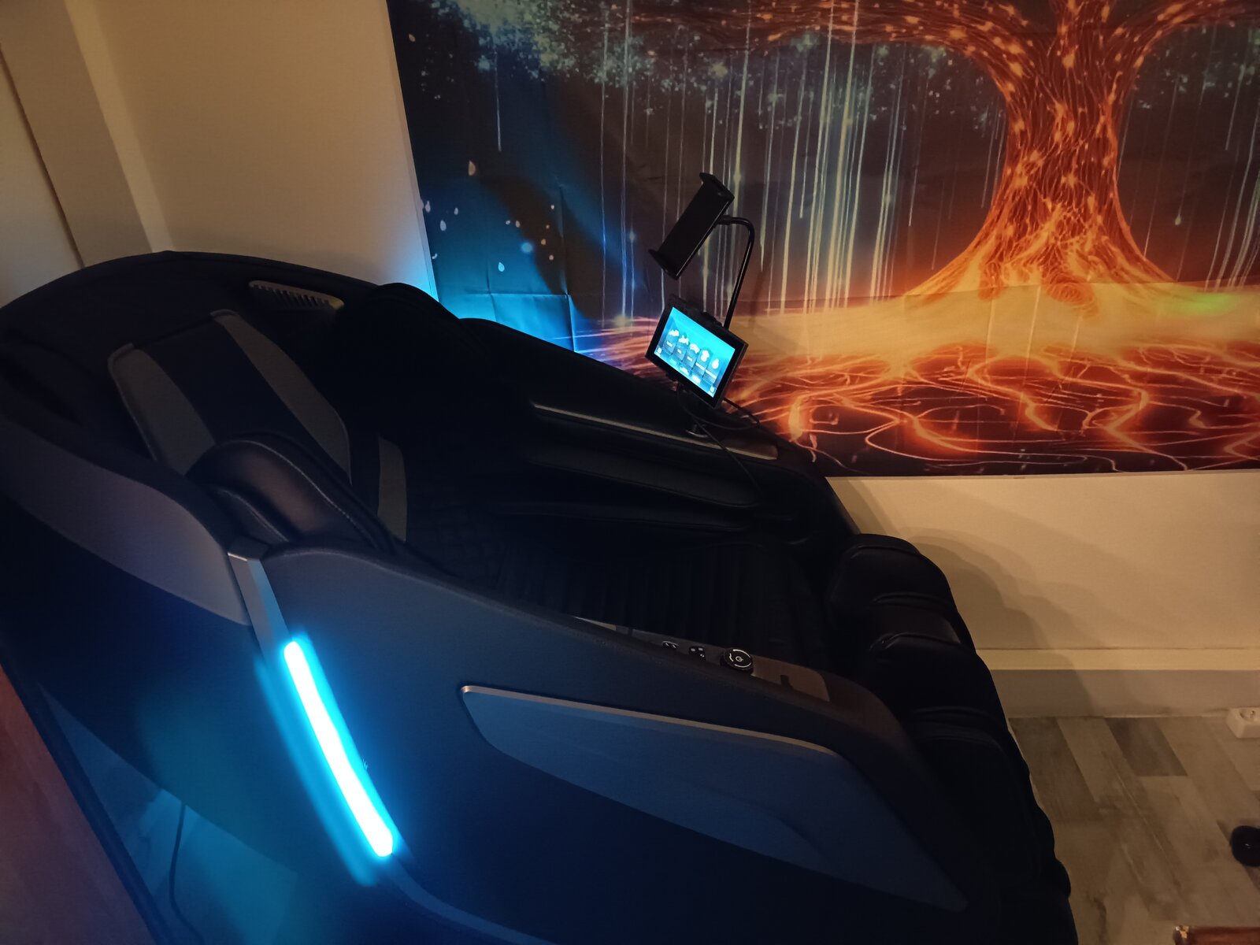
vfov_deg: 56.8
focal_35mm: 24
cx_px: 630
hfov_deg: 71.6
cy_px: 472
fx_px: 874
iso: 8806
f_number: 1.7
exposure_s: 1/14.3
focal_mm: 5.27
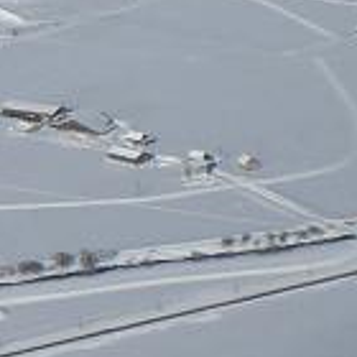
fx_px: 2579
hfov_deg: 7.1
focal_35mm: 221
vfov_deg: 7.9
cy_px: 278
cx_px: -704
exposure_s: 1/1000
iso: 50
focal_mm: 6.3
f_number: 4.4
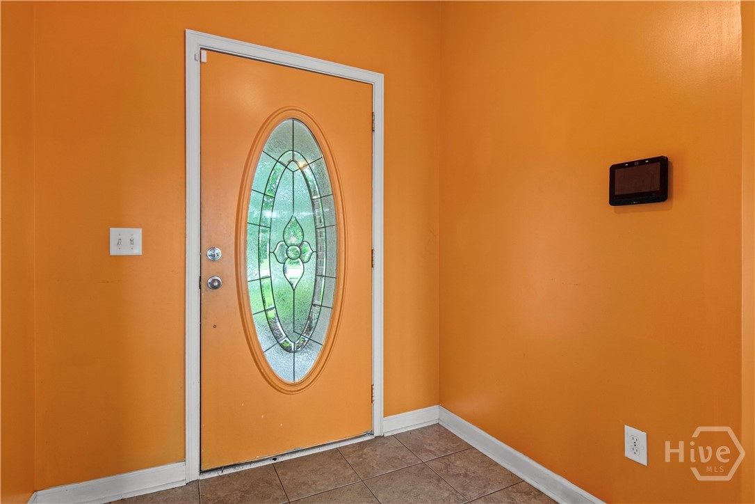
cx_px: 378
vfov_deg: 72.1
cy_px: 252
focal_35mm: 16
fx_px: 346
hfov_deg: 95.0
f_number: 7.1
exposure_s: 1/1.25
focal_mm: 11
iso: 250
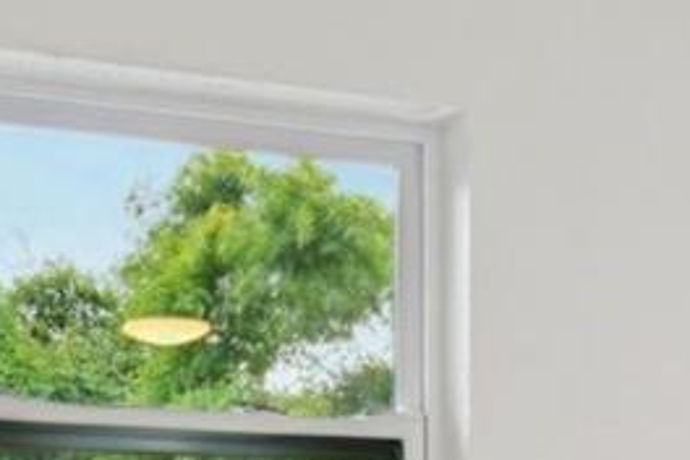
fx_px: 1859
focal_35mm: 97
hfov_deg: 20.6
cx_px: 619
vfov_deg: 13.3
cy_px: 680
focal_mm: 16
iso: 400
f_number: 8
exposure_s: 1/15
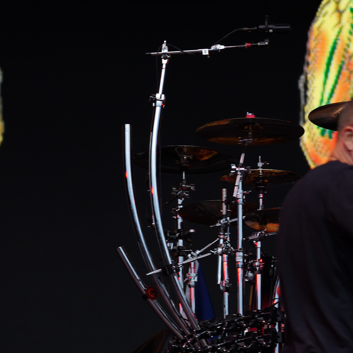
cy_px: 186
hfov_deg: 10.3
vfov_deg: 10.3
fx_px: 1961
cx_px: 269
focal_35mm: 170
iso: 100
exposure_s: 1/100
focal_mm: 77
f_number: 4.5
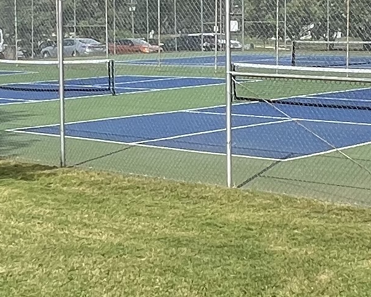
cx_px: 254
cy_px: 96
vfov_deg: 18.0
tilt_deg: -5.6
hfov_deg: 22.4
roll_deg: +0.3
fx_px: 934
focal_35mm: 85
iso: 32
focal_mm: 1.57
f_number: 1.8
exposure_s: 1/2370
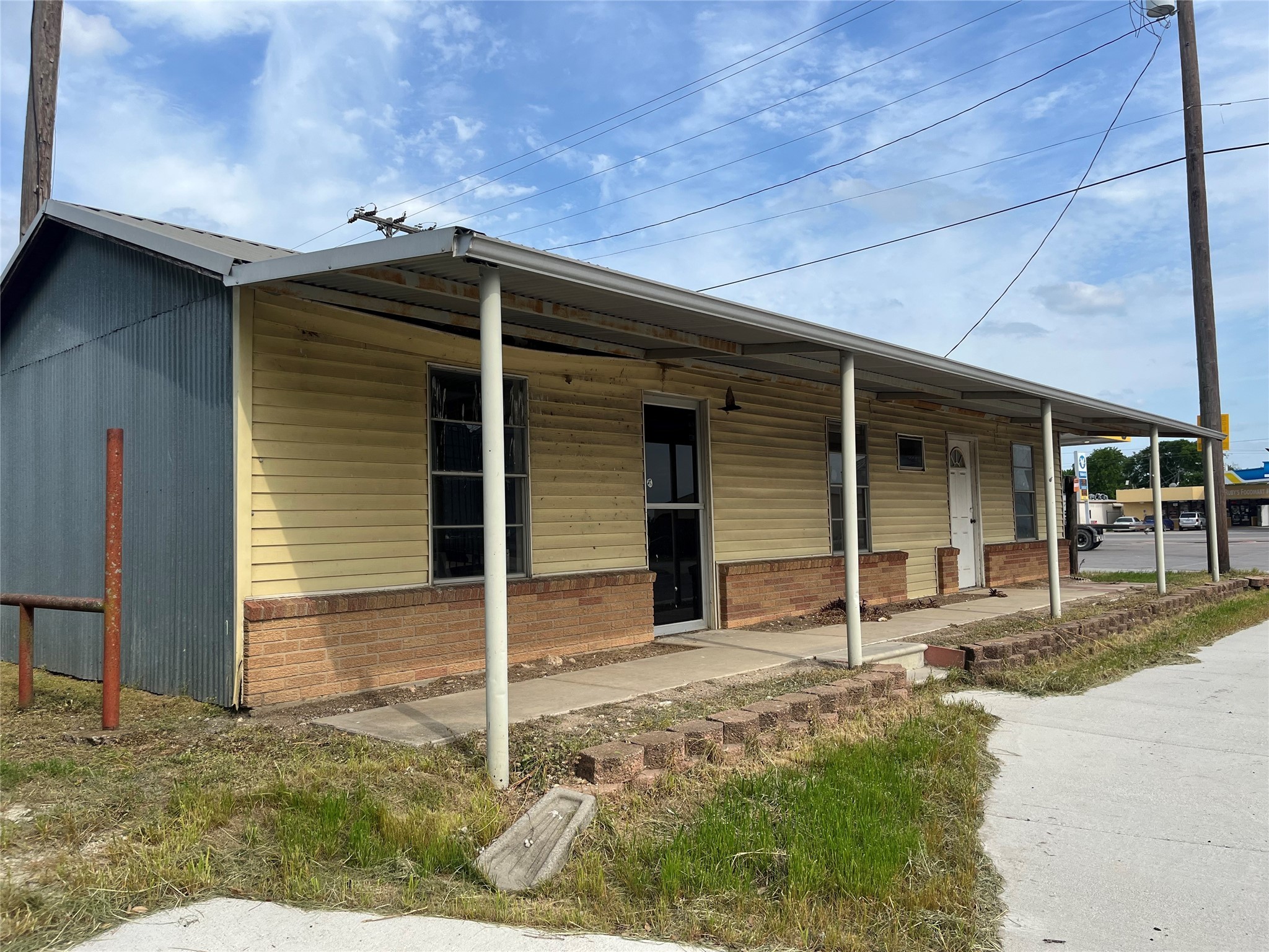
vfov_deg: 53.1
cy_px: 476
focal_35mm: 26
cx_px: 634
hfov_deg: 67.3
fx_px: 953
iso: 50
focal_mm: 5.1
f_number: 1.6
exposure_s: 1/2899
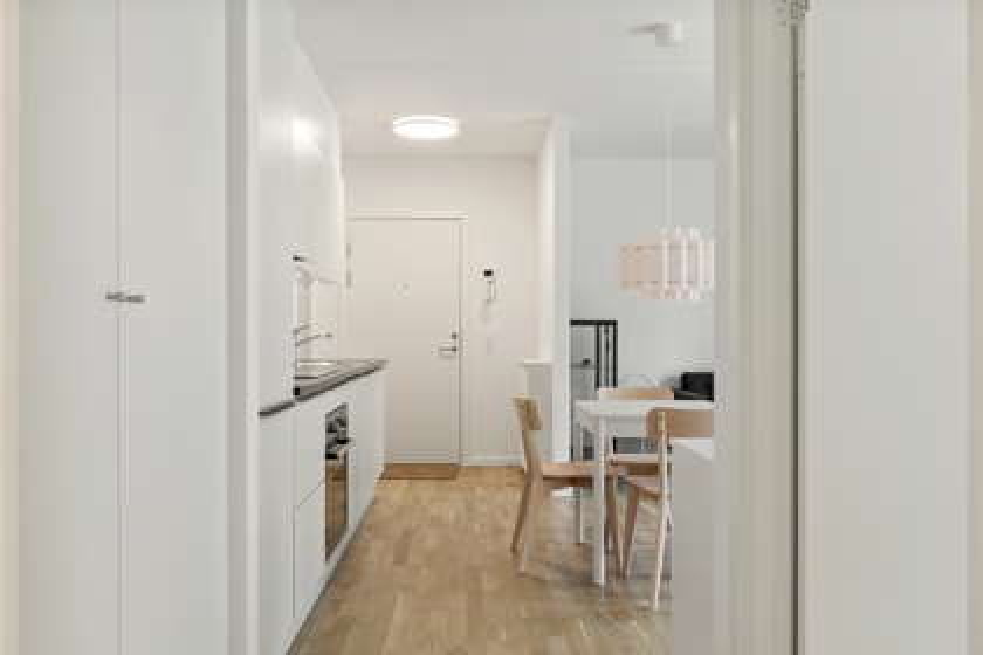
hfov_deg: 61.9
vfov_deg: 43.6
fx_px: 819
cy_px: 328
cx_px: 492
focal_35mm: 30
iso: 200
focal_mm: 20
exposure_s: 1/1.67
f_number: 11
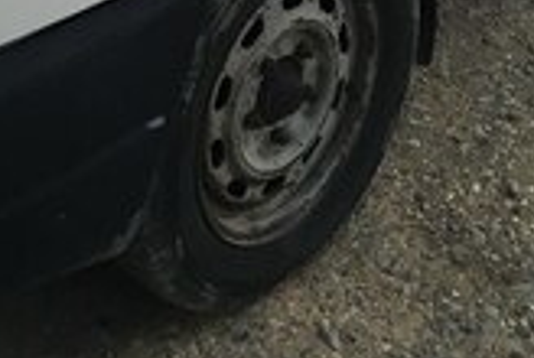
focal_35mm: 91
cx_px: 228
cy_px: -433
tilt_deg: -11.6
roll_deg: -0.3
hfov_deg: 22.3
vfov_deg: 12.6
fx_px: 1352
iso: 32
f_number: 2.2
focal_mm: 4.15
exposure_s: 1/33
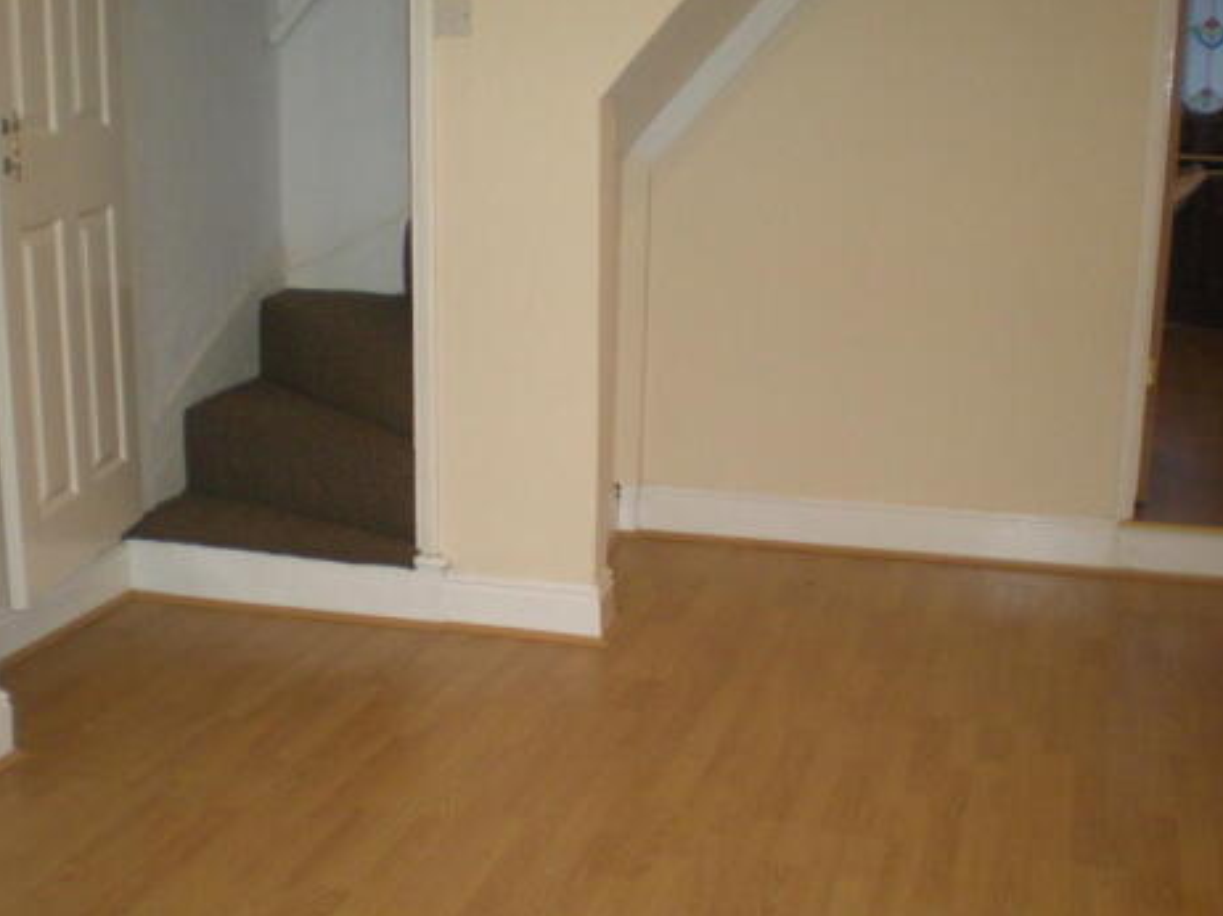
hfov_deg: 39.7
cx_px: 597
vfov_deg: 30.2
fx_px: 1695
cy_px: 507
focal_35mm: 48
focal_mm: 6.3
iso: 308
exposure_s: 1/60
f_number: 3.1
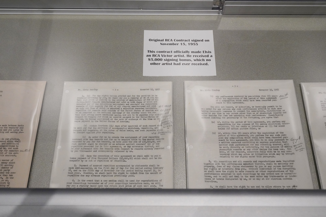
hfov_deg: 50.7
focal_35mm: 38
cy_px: 108
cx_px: 163
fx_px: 344
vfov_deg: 35.1
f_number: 14
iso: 6400
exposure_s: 1/100
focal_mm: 38
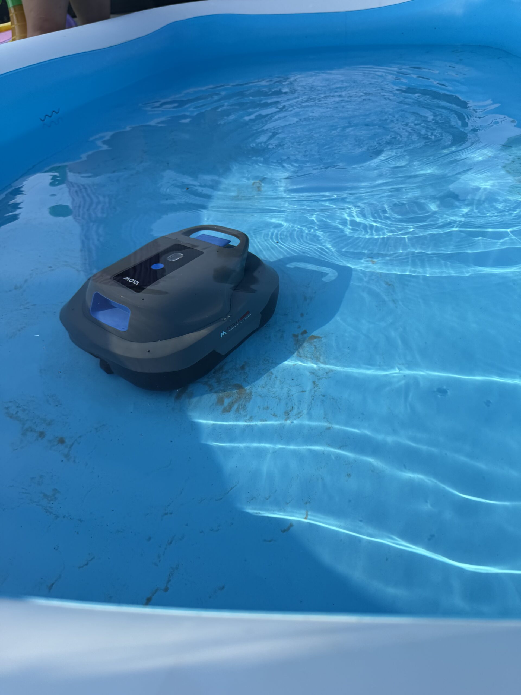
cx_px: 260
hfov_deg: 56.8
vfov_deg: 71.6
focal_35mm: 24
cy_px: 348
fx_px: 482
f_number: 1.78
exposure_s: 1/2801
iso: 80
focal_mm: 6.76
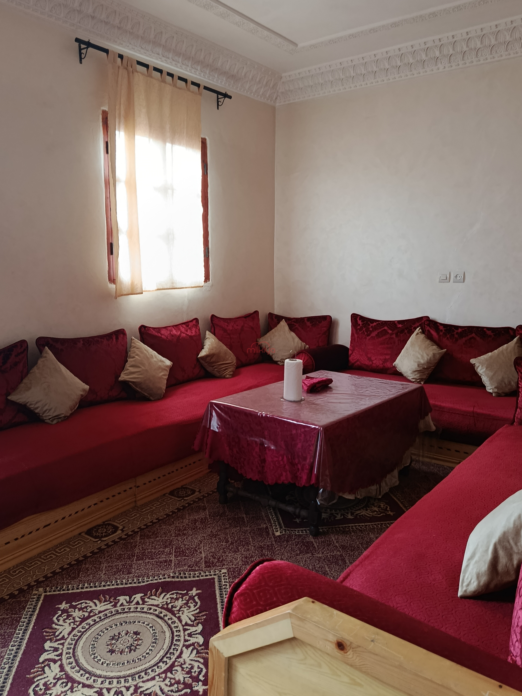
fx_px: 483
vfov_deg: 71.6
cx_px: 261
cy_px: 348
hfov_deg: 56.8
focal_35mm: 24
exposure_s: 1/50
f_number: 1.7
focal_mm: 5.31
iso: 607
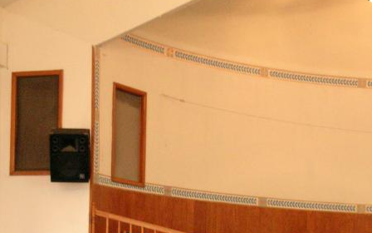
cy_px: 238
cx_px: 212
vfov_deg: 12.0
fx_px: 1095
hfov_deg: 19.3
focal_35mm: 108
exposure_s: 1/37.4
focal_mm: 11.8
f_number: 3.6
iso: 400
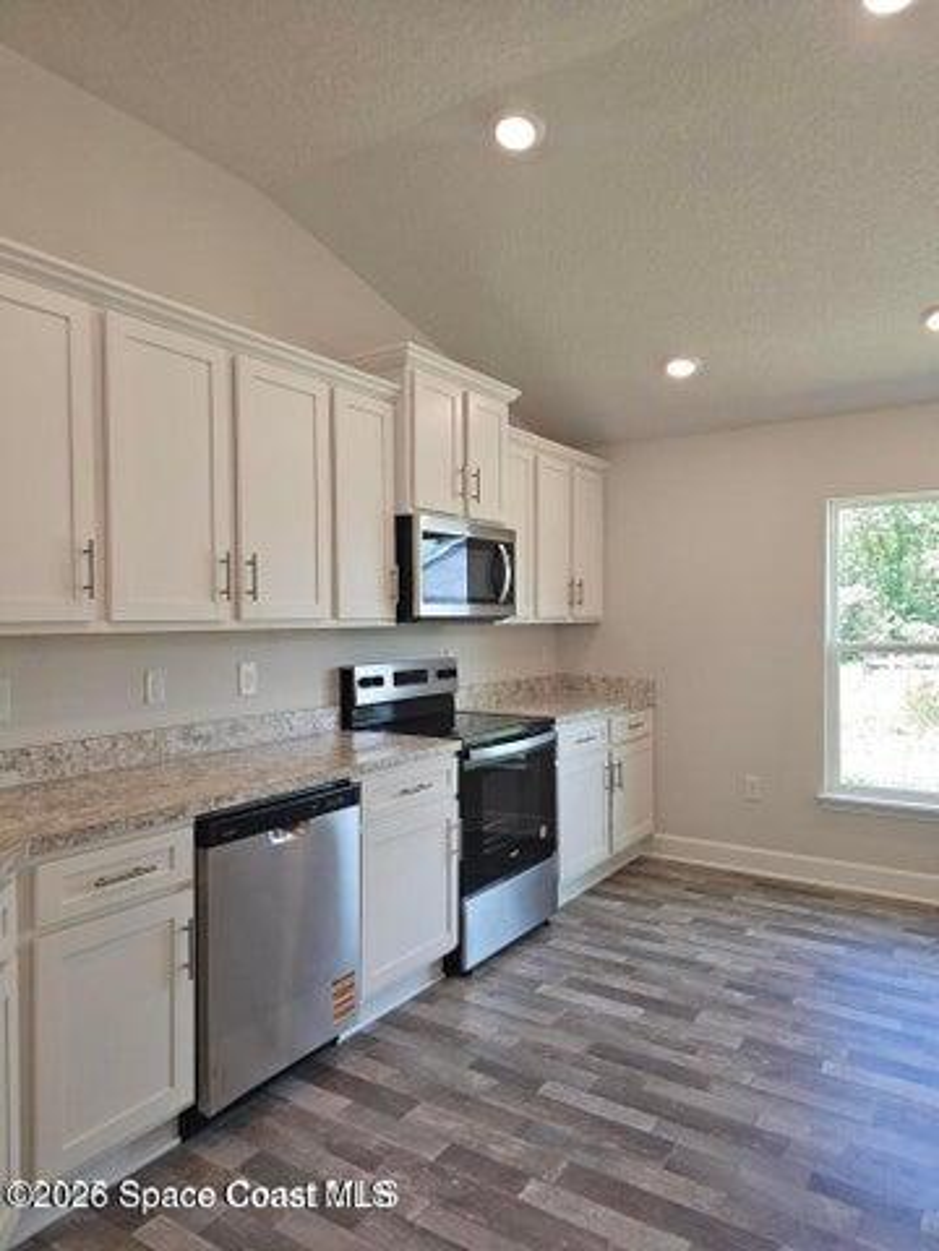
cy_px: 626
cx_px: 470
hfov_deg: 58.9
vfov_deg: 73.9
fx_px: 832
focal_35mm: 23
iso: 40
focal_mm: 6.3
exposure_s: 1/60
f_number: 1.7
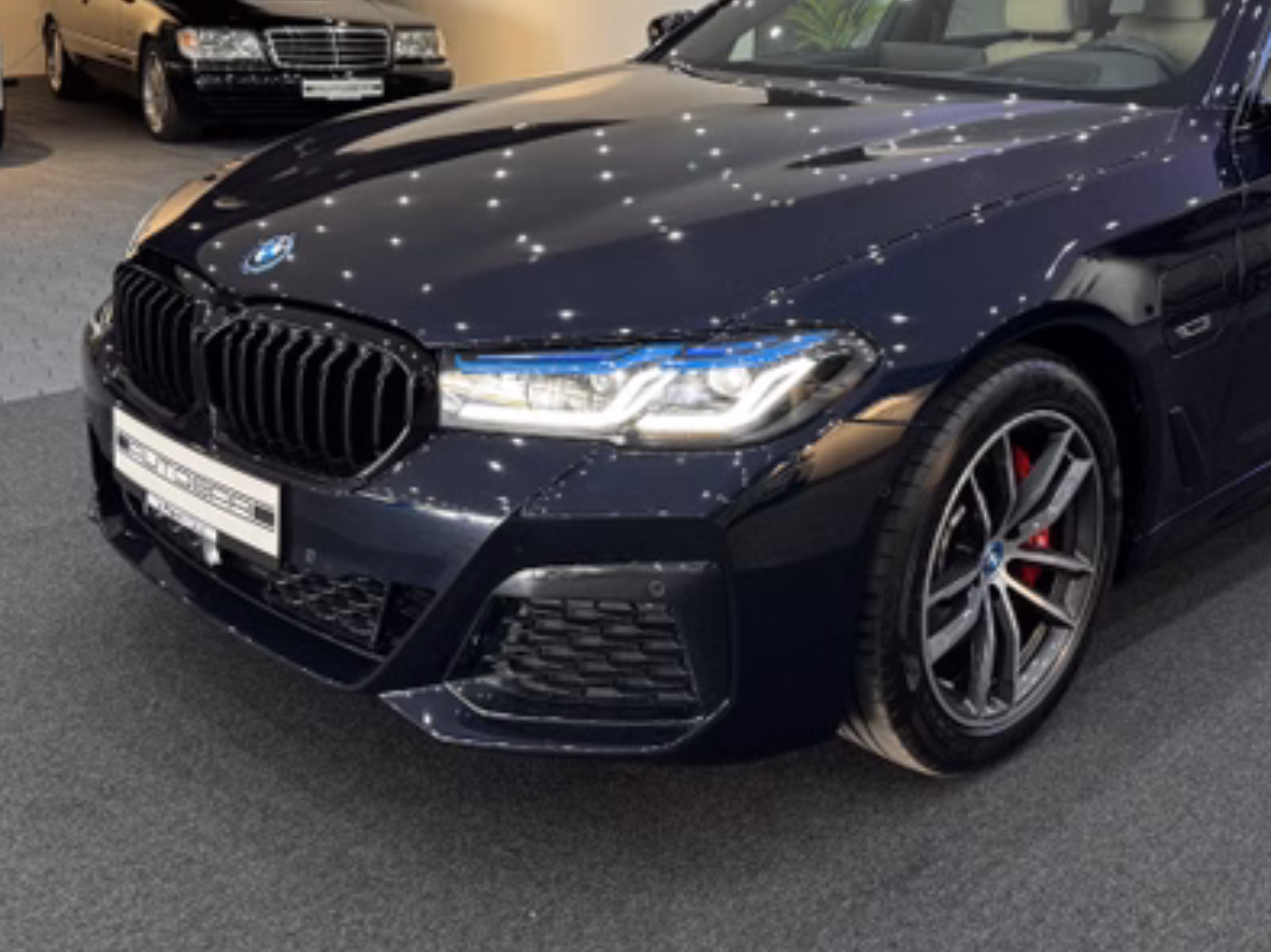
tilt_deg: -11.7
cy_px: 258
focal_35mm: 39
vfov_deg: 36.1
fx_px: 1431
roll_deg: -1.7
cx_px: 719
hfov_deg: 47.8
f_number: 1.78
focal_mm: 6.76
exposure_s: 1/49
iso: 160
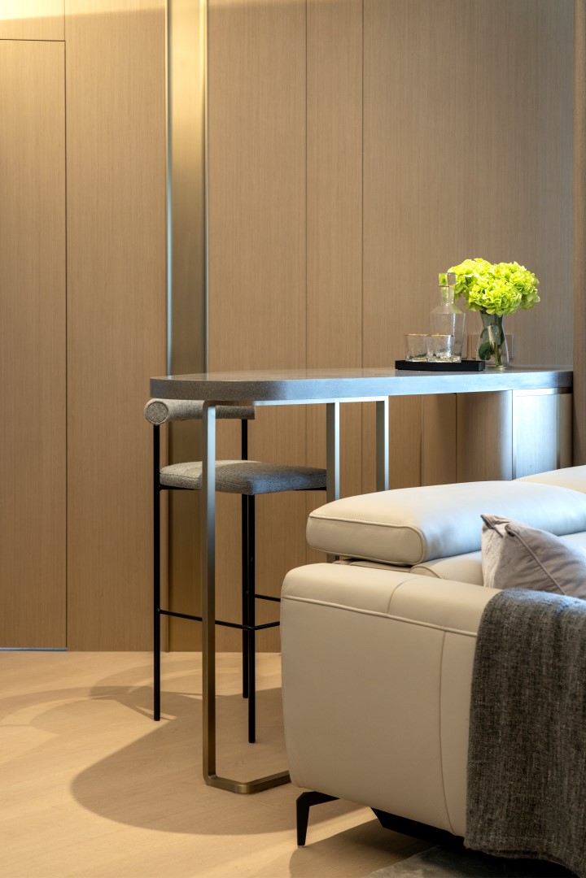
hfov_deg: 22.3
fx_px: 1489
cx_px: 293
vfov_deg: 32.9
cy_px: 439
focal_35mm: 61
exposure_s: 1/30
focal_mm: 61
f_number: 5.6
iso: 640
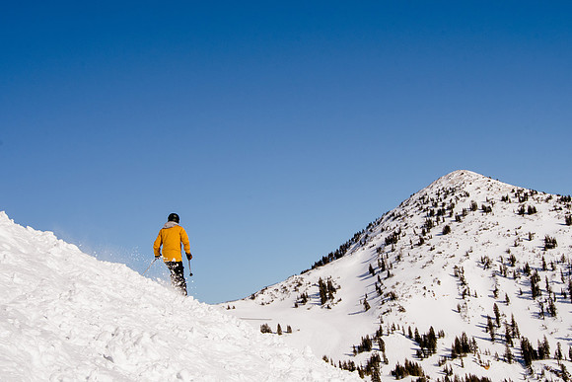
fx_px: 1225
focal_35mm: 77
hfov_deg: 26.3
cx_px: 286
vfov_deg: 17.7
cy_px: 191
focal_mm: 48
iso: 400
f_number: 16
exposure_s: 1/640
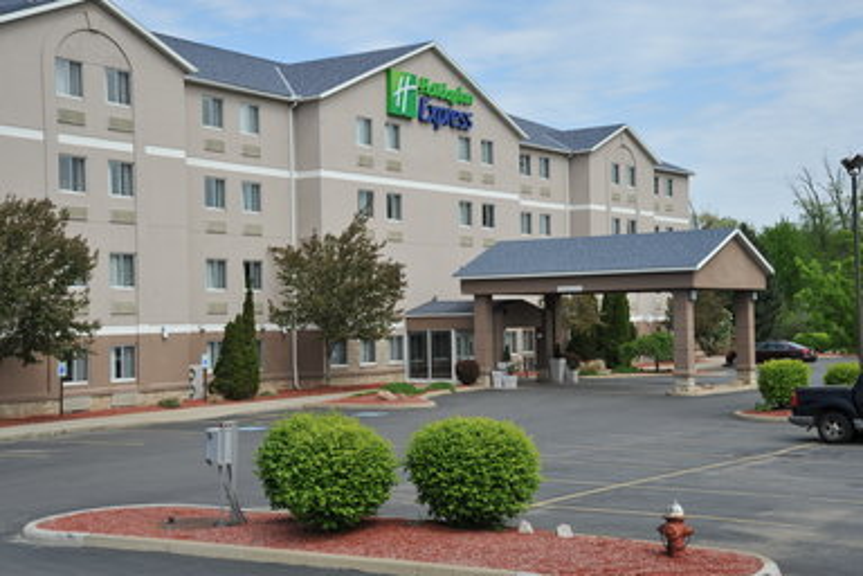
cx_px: 432
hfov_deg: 36.2
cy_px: 288
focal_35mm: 55
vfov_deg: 24.6
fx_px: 1318
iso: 400
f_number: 11
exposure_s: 1/500
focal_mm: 55
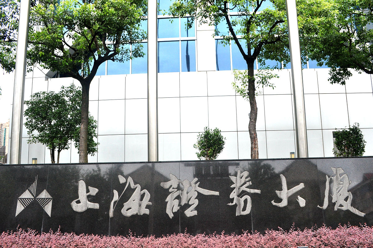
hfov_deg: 67.4
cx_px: 186
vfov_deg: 47.8
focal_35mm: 27
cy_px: 124
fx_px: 279
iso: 800
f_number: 10
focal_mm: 18
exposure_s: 1/320
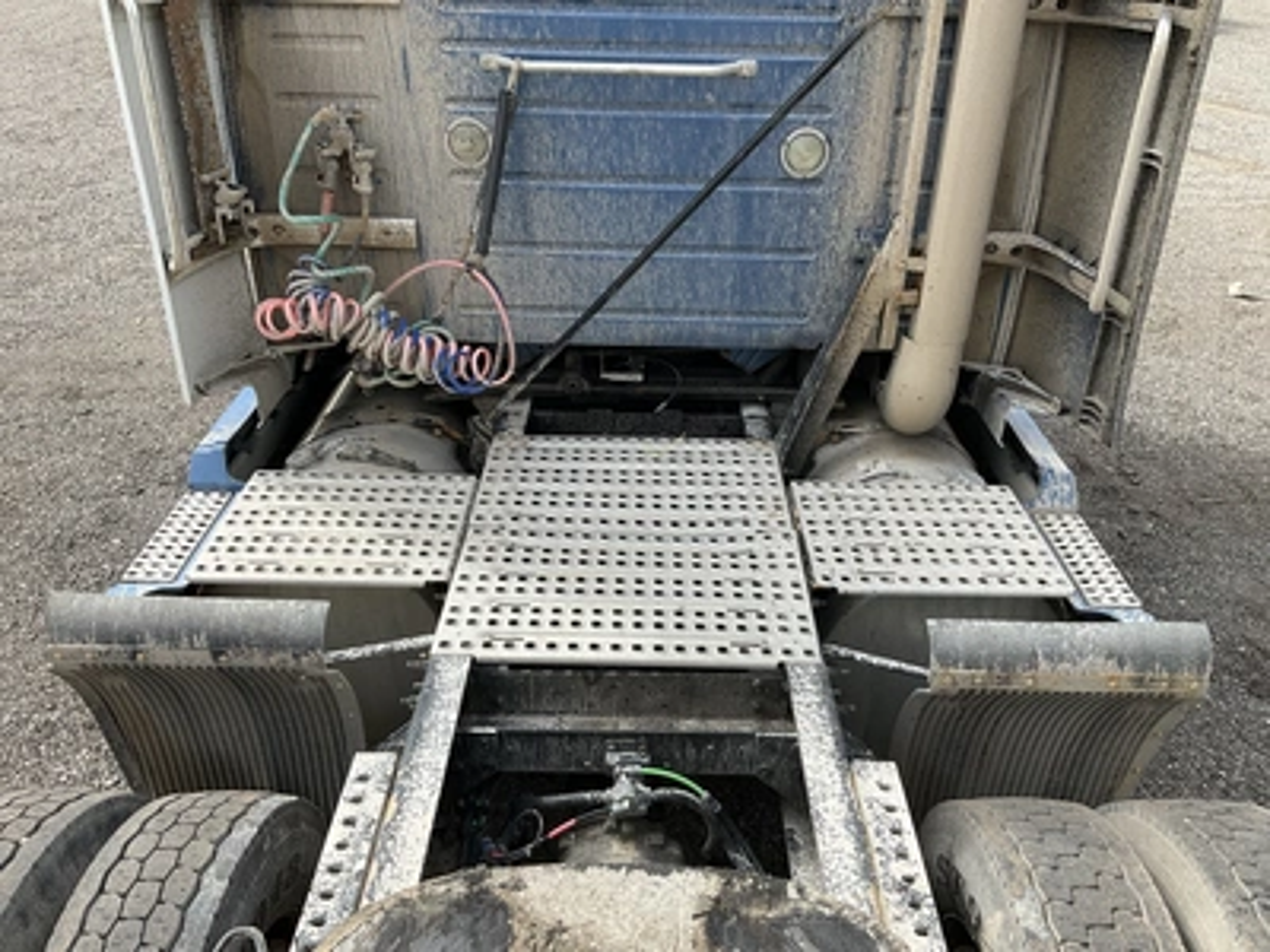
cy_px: 476
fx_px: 1064
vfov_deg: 48.2
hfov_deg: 61.7
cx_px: 635
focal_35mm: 29
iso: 25
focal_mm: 3
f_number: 1.8
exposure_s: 1/883
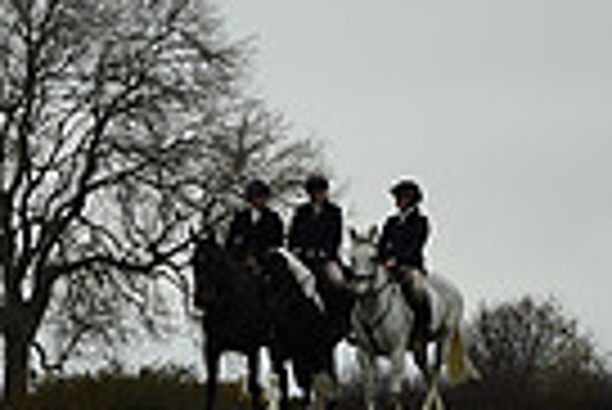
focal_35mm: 853
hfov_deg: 2.4
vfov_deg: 1.6
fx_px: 14516
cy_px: 248
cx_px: -580
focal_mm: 200
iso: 560
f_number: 5.6
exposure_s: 1/1000
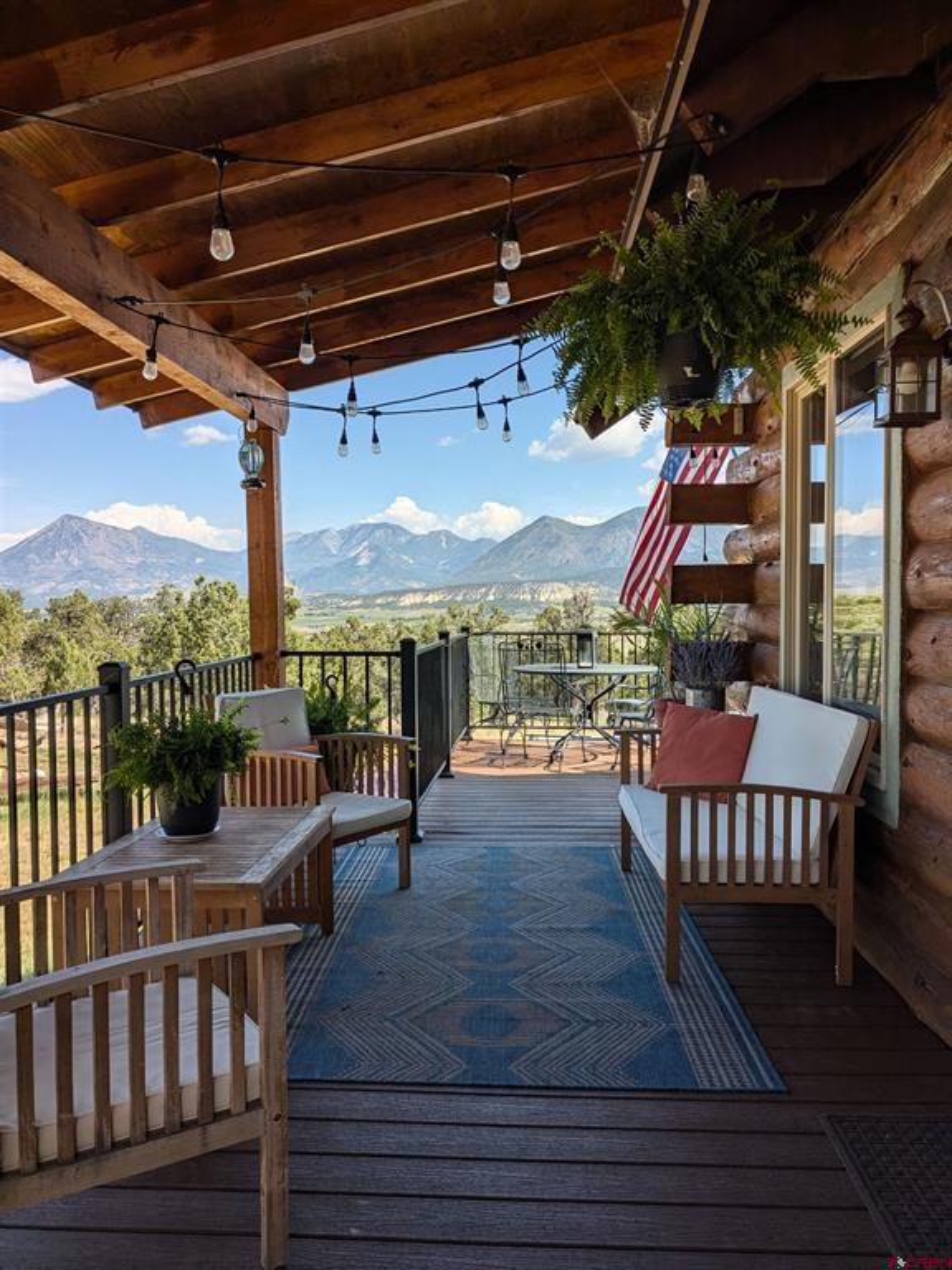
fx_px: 990
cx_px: 476
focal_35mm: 27
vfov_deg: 65.3
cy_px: 635
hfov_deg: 51.4
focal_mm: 4.38
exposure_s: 1/2128
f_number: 1.73
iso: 57
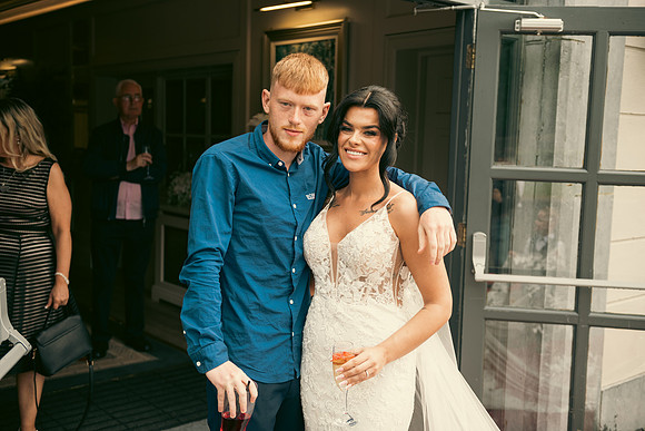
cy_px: 216
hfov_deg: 48.4
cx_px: 322
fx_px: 717
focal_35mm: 40
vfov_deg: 33.4
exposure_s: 1/160
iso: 125
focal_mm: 40
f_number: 3.5
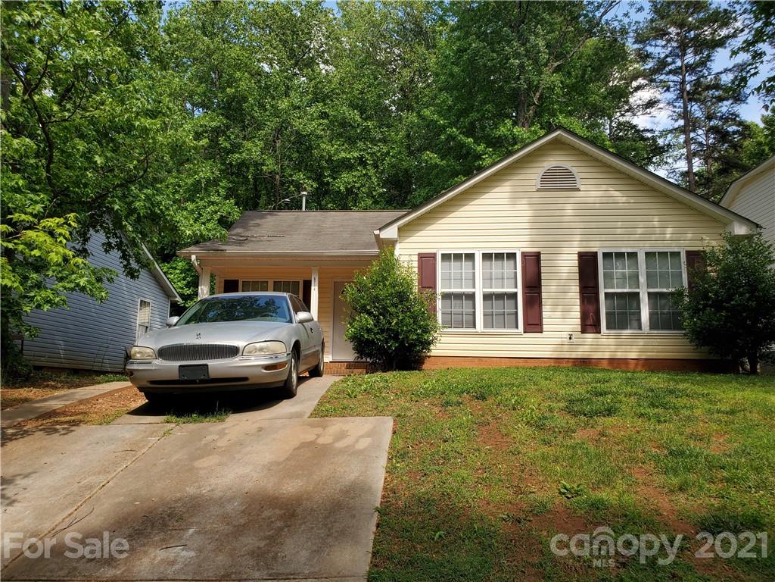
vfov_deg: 53.1
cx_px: 388
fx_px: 582
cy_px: 291
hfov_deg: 67.3
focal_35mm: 26
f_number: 2.4
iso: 50
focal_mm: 4.3
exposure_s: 1/724
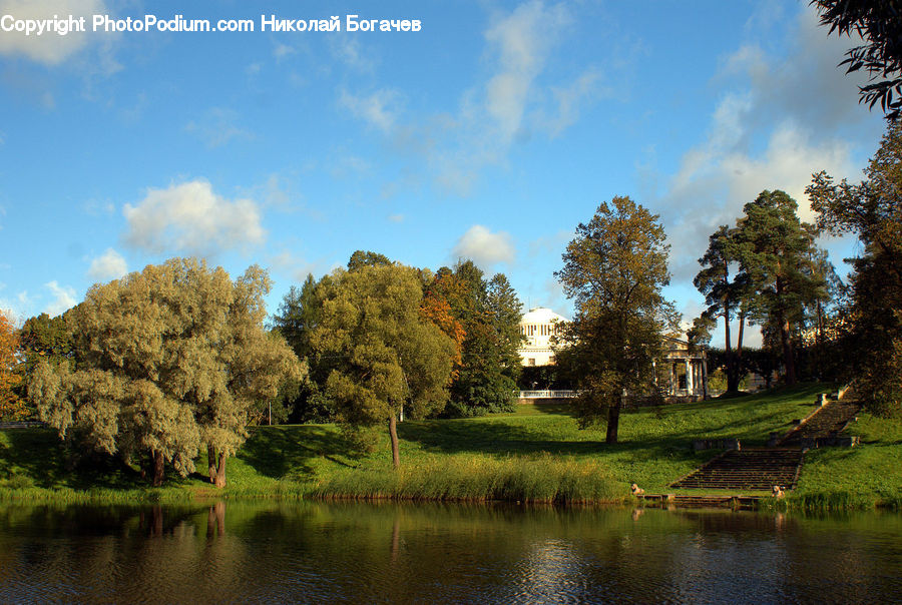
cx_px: 451
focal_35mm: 39
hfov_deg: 49.5
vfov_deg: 34.4
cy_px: 302
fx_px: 979
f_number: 8
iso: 100
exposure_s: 1/100
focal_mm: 26
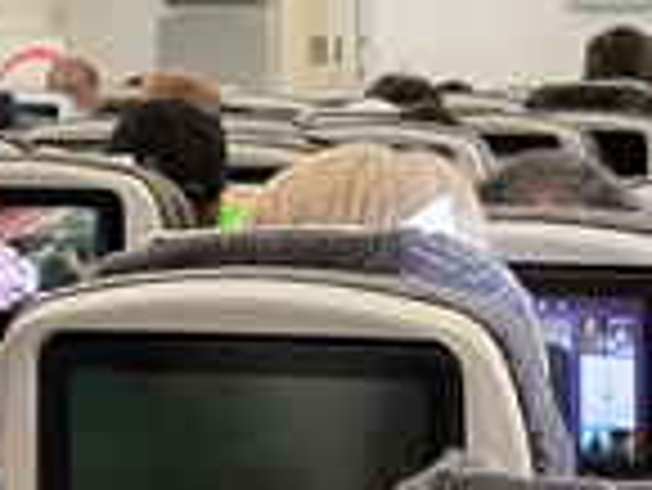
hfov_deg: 10.8
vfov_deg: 8.3
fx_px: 3374
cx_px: -121
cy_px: 175
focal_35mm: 179
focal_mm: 5.4
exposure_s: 1/48
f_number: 1.8
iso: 160
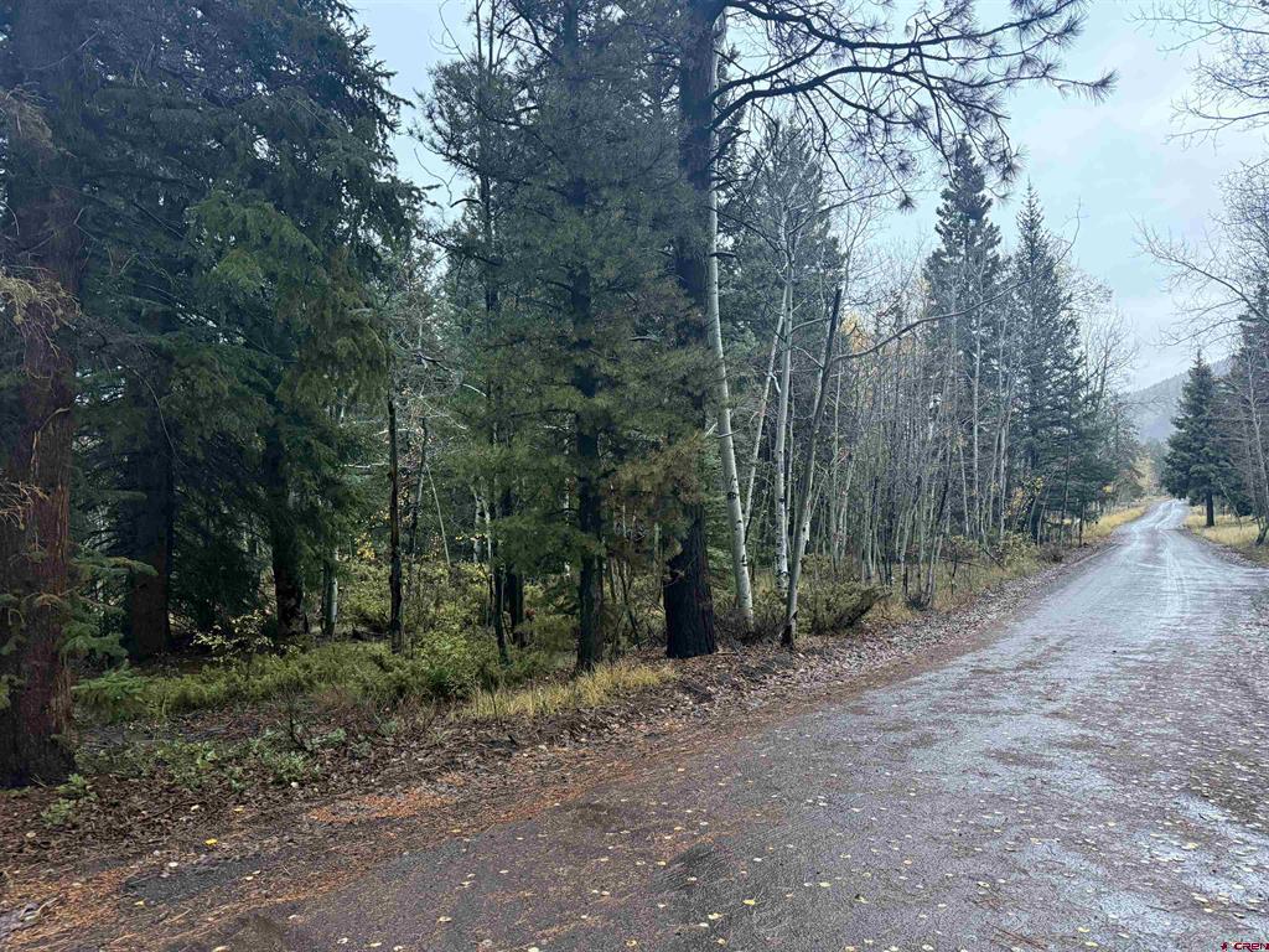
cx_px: 634
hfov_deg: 71.6
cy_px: 476
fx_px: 880
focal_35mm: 24
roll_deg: +0.5
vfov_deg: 56.8
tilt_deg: +1.1
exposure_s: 1/60
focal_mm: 6.76
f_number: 1.78
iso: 800
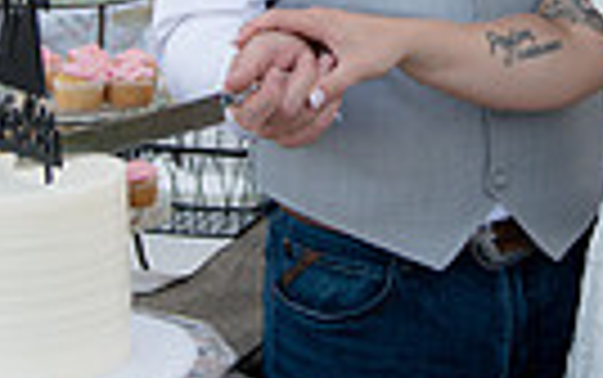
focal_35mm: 130
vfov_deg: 9.9
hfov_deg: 16.0
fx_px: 2138
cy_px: -126
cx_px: 338
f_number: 4
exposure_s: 1/400
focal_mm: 38
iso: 400
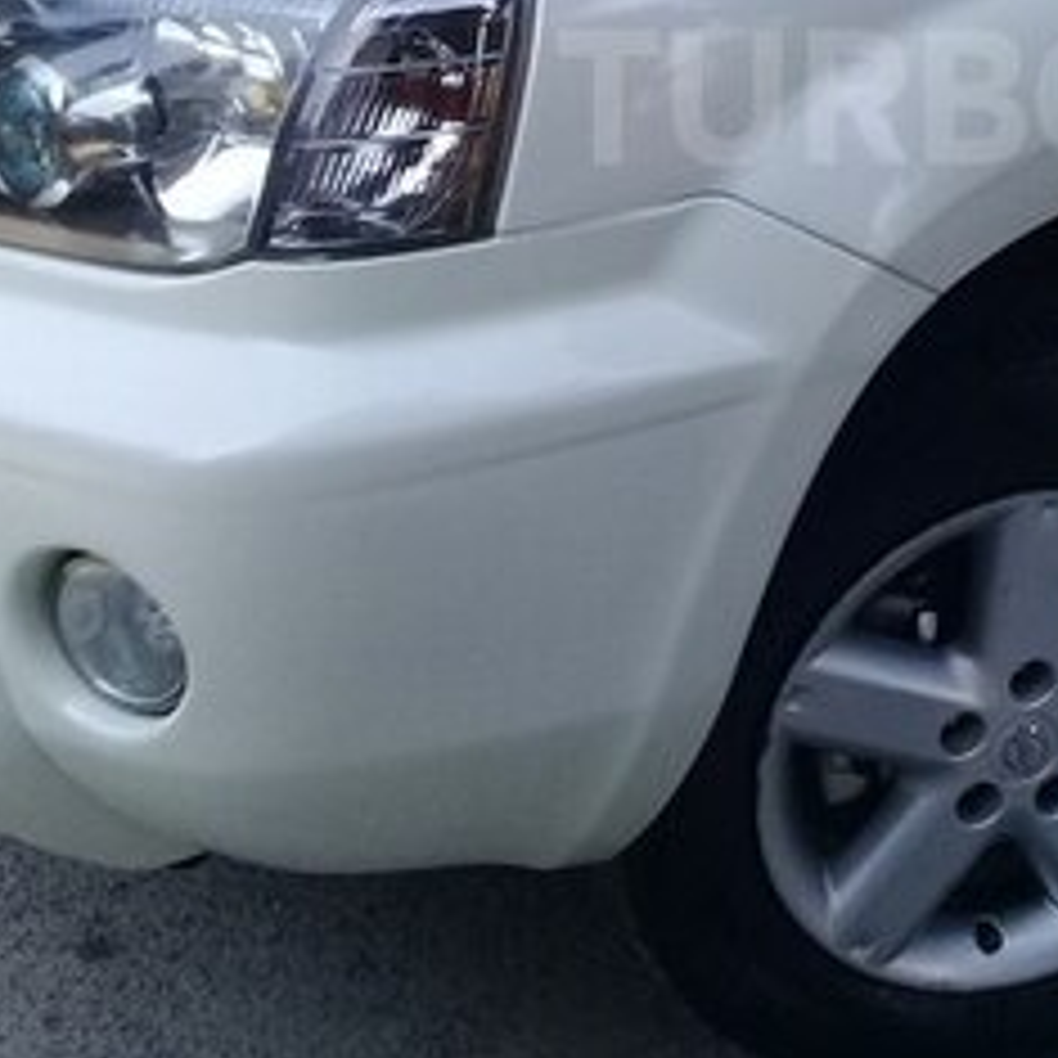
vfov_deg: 21.9
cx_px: 1017
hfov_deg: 21.8
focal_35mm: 77
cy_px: 97
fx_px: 2663
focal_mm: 3.3
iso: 50
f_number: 2.2
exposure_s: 1/300
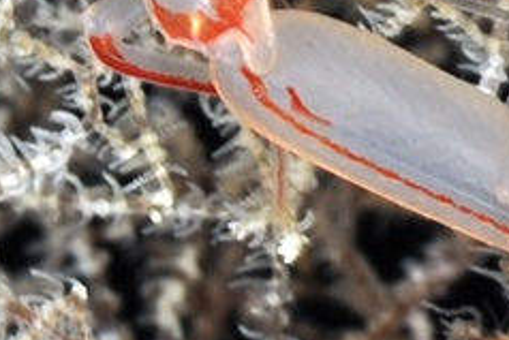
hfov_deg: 6.8
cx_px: 436
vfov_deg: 4.5
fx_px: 4272
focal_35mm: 302
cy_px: -308
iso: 200
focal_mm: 60
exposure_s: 1/60
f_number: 18
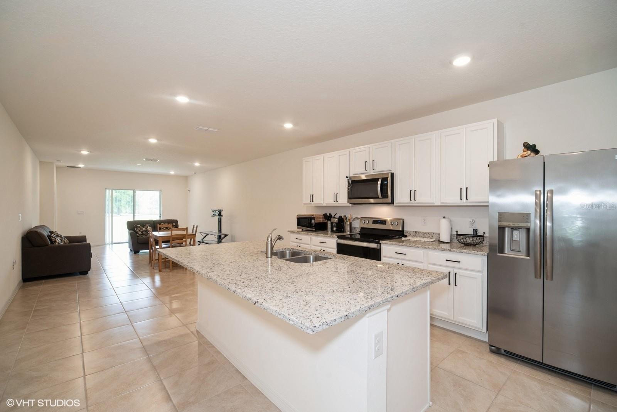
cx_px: 308
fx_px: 257
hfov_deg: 100.4
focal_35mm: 15
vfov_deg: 77.3
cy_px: 206
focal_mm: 15
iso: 200
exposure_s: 1/5
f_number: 8
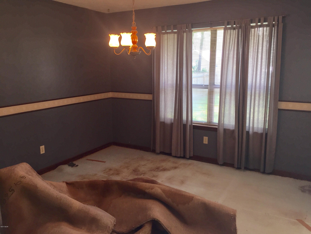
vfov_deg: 48.2
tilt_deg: -10.7
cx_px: 156
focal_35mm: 29
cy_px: 117
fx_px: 261
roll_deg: -0.4
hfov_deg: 61.7
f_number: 2.2
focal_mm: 4.15
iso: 32
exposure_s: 1/31
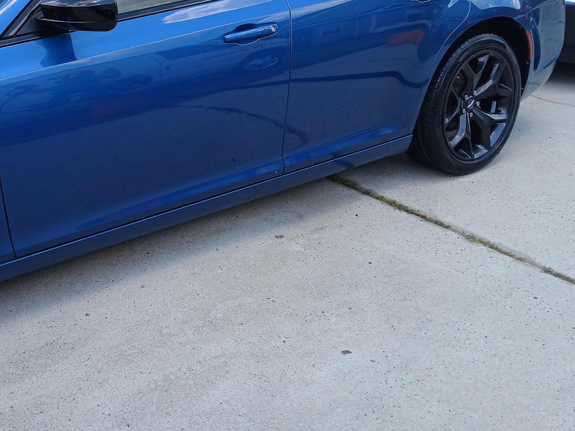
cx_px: 147
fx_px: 698
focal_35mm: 42
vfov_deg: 33.7
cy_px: 112
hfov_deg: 43.4
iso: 20
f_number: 1.8
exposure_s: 1/199
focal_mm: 3.98
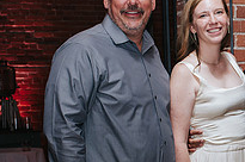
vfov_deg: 12.7
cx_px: 257
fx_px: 720
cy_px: 164
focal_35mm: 106
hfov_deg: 18.7
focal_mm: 35
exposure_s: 1/200
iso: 800
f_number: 4
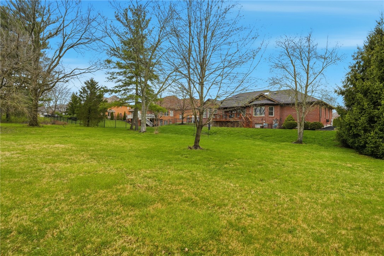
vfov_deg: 73.7
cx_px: 192
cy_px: 128
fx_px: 171
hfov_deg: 96.8
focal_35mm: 16
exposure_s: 1/5000
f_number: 5.6
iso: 100
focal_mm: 16
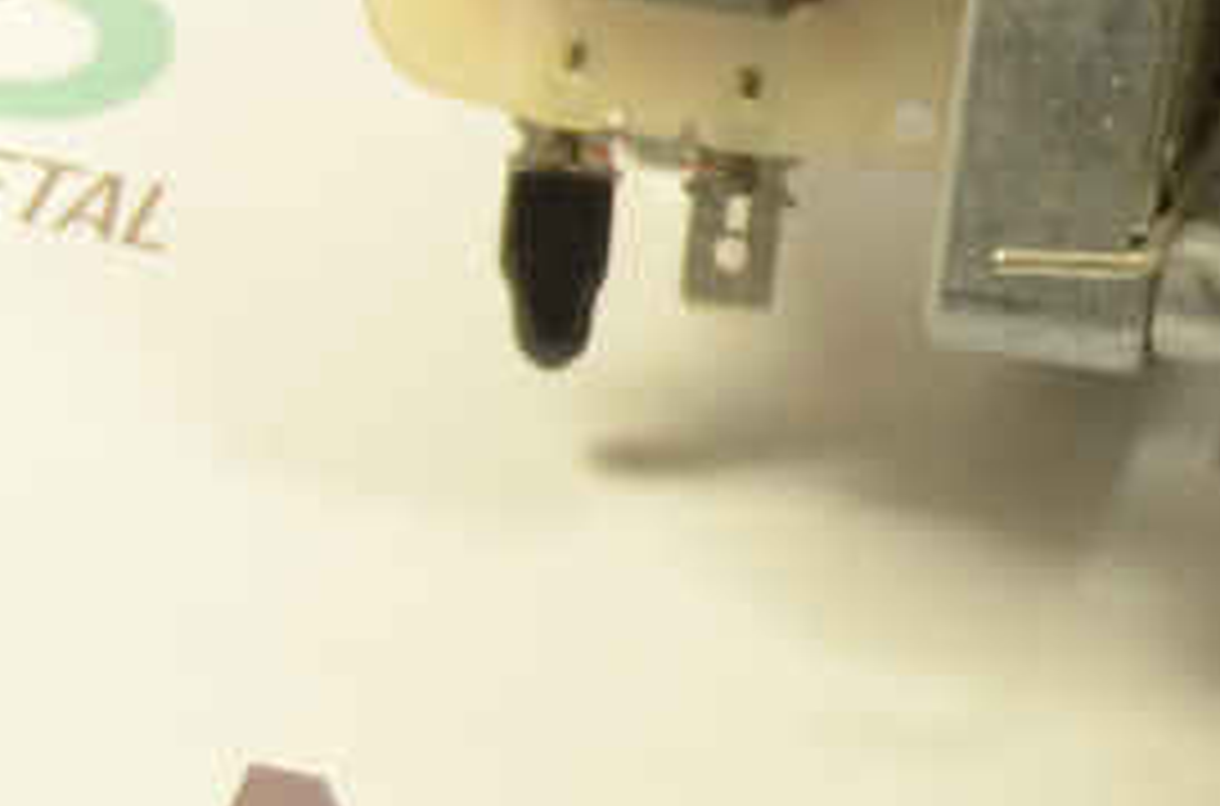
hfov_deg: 12.0
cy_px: -304
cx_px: 1783
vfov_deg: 8.2
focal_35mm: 164
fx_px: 5542
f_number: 5.6
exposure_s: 1/125
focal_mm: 30
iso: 220
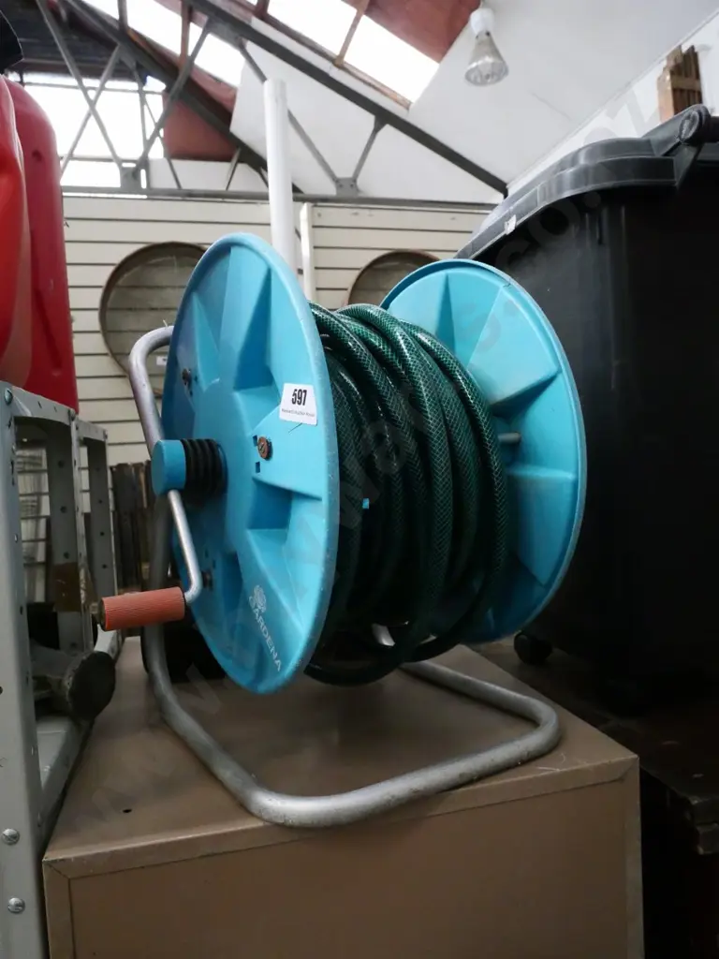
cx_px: 360
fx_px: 665
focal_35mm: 24
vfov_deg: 71.6
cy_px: 480
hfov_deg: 56.8
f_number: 5.6
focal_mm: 12
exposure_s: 1/320
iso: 6400
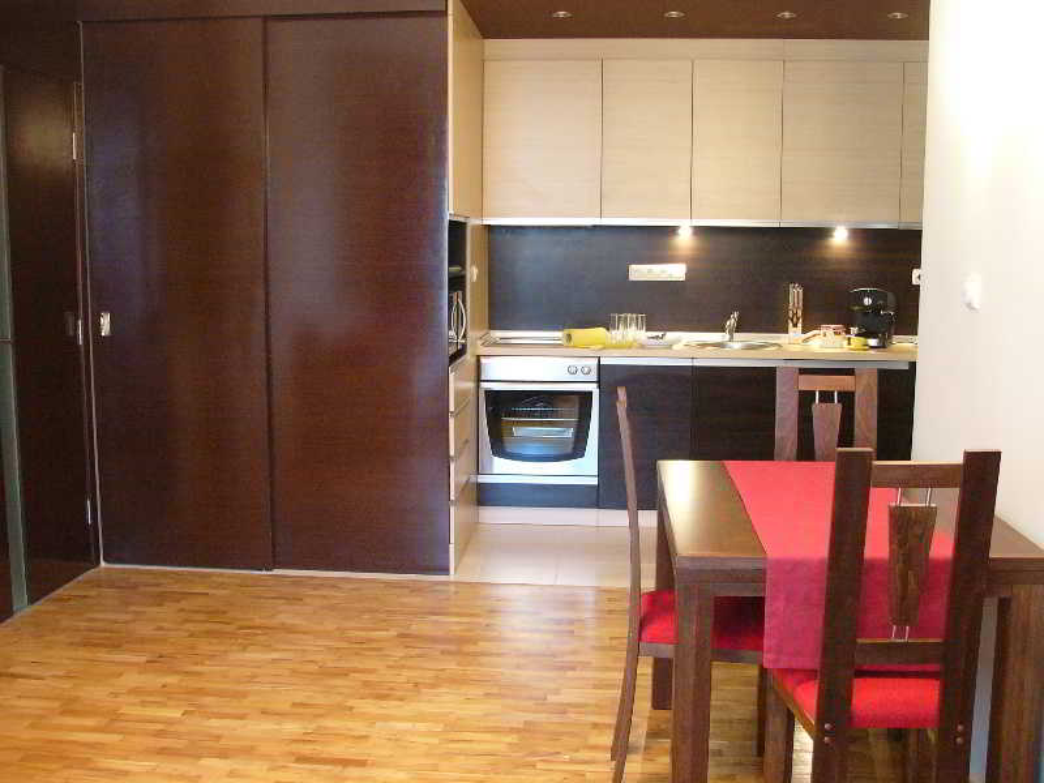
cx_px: 522
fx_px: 1116
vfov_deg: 38.7
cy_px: 392
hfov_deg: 50.1
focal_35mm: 37
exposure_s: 1/6
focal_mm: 6.2
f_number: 2.8
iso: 200
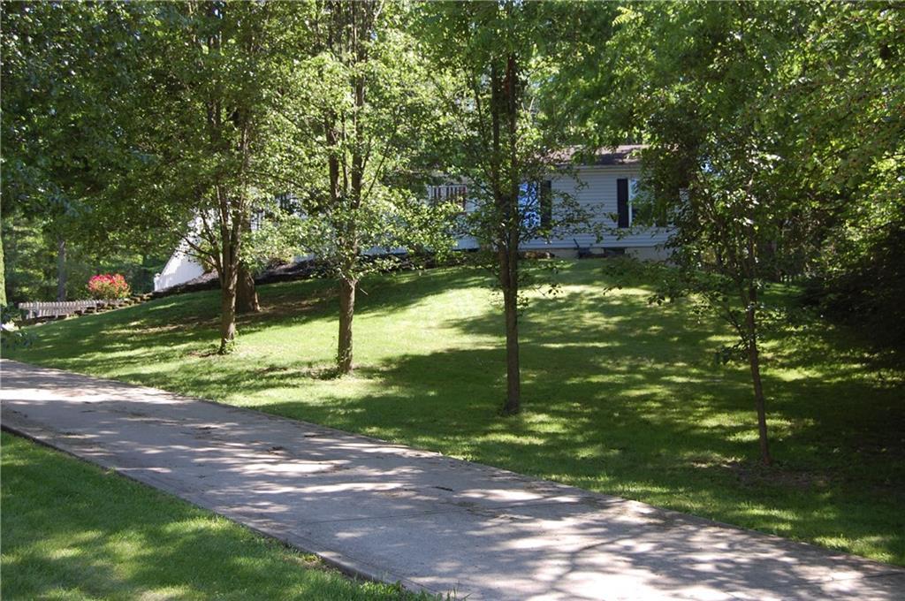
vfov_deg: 23.7
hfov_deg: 35.1
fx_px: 1431
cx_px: 452
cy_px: 300
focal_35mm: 57
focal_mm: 38
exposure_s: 1/160
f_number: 6.3
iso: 200
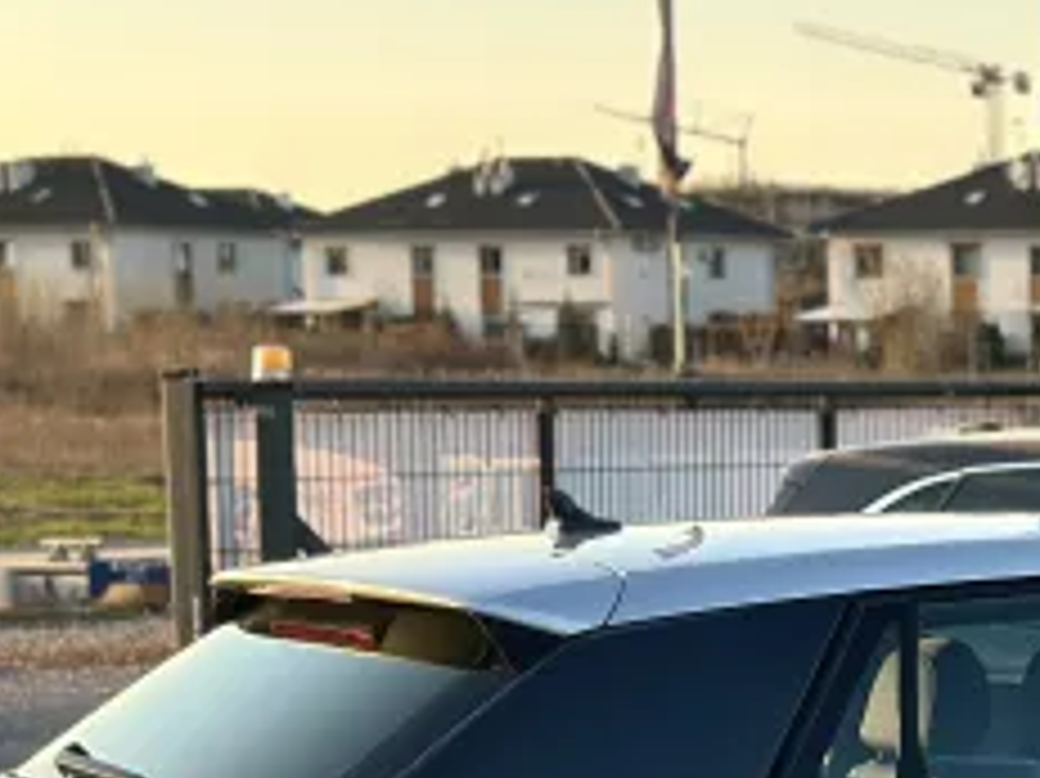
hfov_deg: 14.5
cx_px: 1135
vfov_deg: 10.9
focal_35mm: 133
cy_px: 1016
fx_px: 3994
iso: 80
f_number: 1.78
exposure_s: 1/527
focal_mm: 6.86
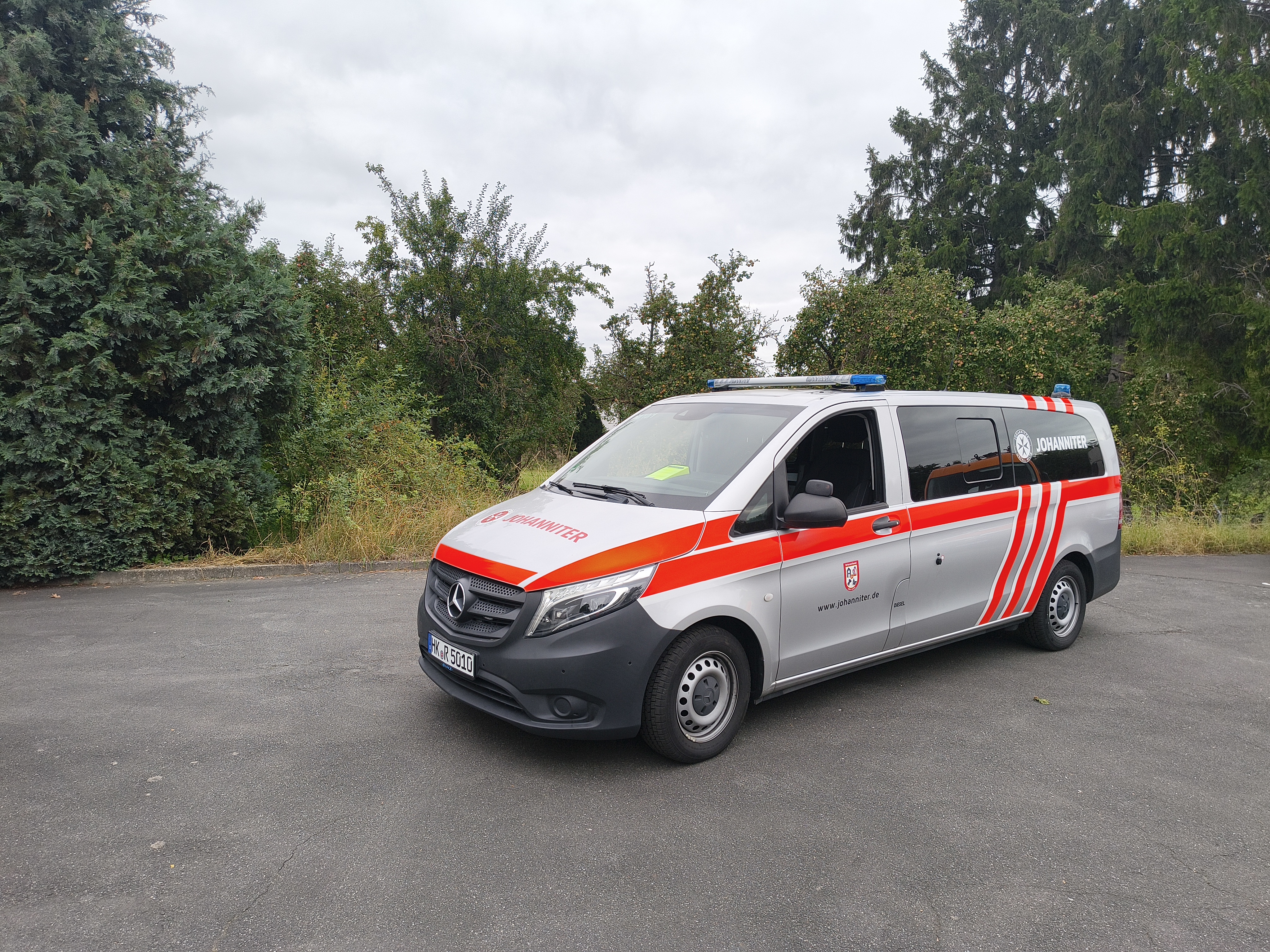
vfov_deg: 56.8
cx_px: 635
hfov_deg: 71.6
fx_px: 881
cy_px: 476
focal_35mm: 24
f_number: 1.8
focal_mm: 5.56
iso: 100
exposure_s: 1/549
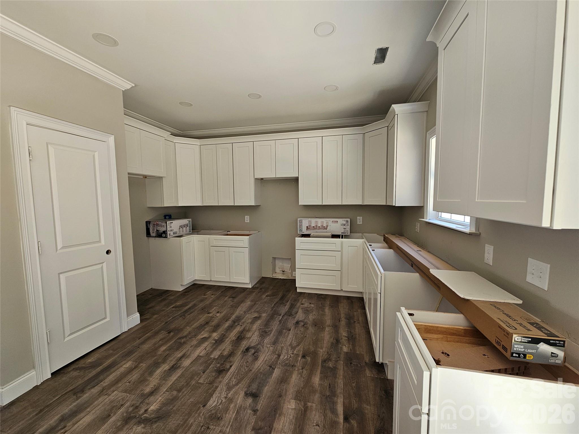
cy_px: 217
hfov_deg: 106.2
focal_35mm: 13
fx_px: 217
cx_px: 290
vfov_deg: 89.9
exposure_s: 1/60
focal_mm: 2.2
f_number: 2.2
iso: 64
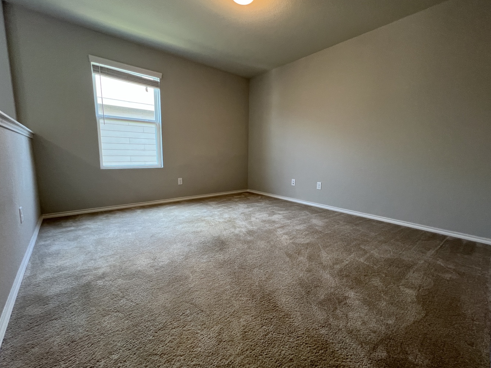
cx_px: 244
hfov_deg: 102.1
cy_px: 188
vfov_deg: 85.7
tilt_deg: -9.0
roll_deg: -0.8
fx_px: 199
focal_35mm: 14
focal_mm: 1.57
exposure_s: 1/60
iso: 125
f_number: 1.8
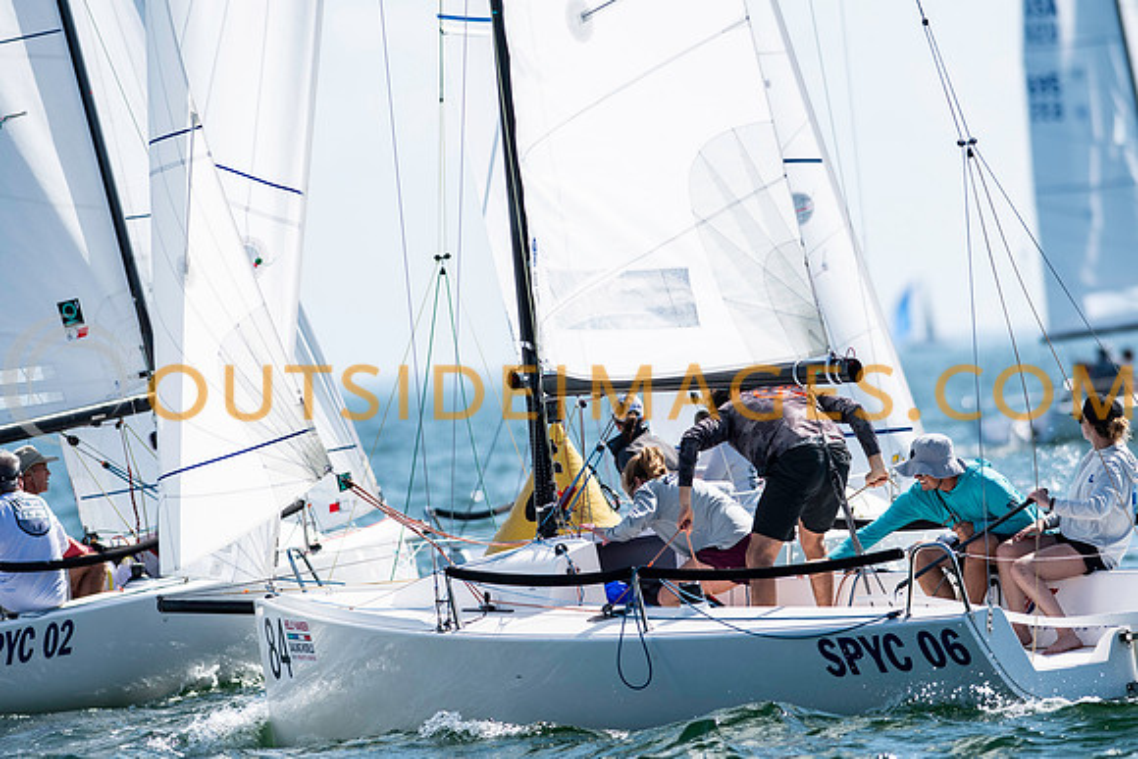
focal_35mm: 450
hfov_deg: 4.6
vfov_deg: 3.1
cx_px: 569
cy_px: 380
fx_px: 14228
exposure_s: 1/3200
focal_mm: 300
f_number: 5
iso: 200
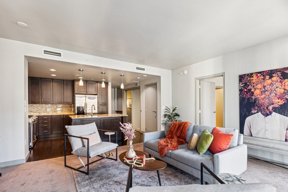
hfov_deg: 93.2
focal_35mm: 17
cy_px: 103
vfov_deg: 70.3
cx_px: 151
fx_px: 136
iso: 200
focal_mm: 10
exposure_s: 1/2
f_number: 9
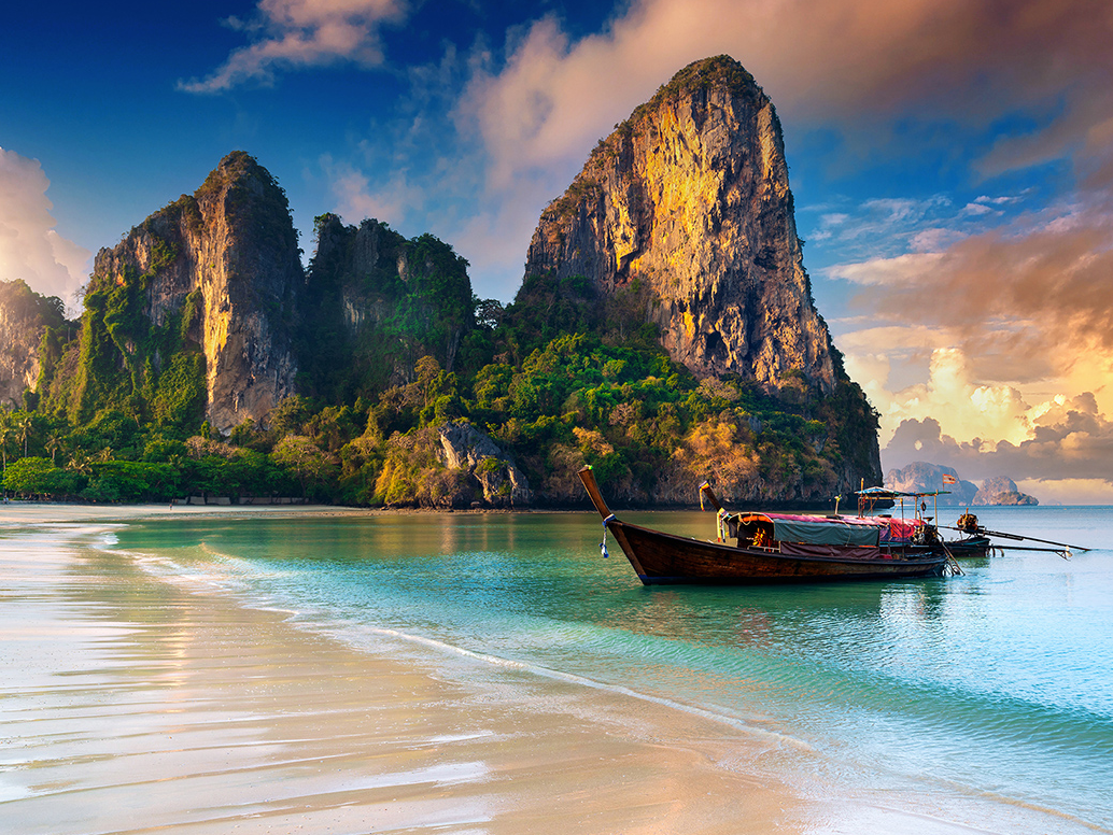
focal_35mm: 29
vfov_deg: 48.2
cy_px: 408
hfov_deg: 61.4
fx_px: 933
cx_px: 636
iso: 100
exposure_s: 1/80
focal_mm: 26
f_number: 7.1
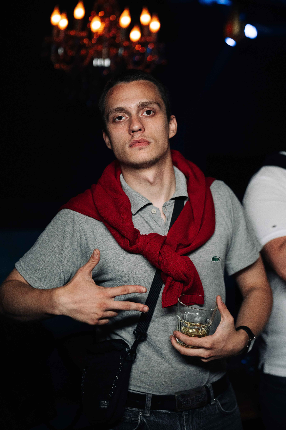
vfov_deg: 39.6
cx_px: 143
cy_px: 215
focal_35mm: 50
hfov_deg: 27.0
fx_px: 596
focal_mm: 50
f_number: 2
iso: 3200
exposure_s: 1/1600
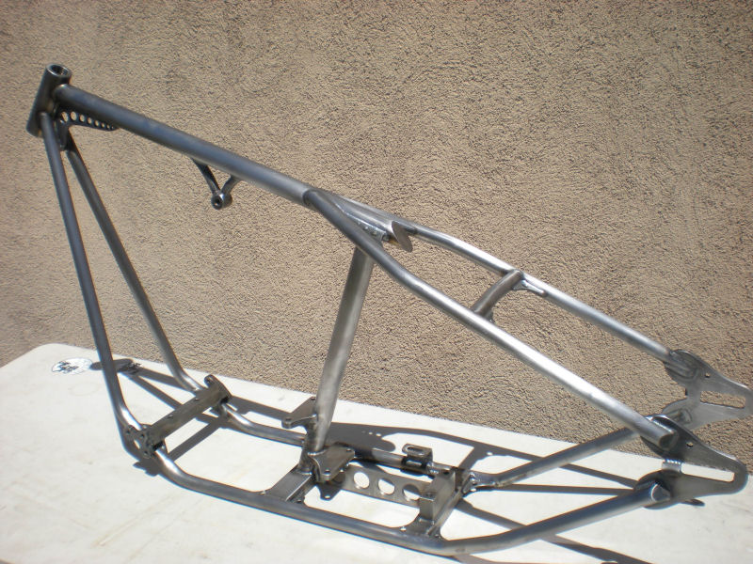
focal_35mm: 38
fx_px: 827
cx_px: 376
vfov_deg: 37.7
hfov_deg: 49.0
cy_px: 282
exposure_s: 1/626
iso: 64
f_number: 4.6
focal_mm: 6.3
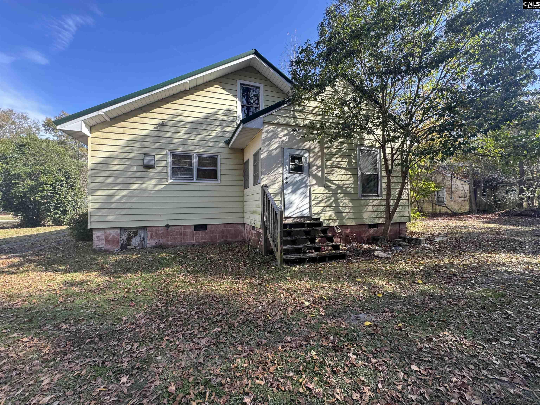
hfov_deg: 102.1
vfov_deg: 85.7
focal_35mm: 14
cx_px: 270
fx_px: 218
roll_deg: +0.6
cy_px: 202
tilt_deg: +0.7
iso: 40
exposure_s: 1/341
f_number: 2.2
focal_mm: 2.22
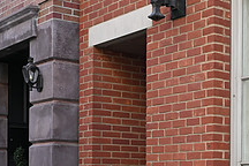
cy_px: 176
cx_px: 319
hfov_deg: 21.2
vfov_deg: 15.3
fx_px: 604
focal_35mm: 87
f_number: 10
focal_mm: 32.5
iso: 500
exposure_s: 1/80
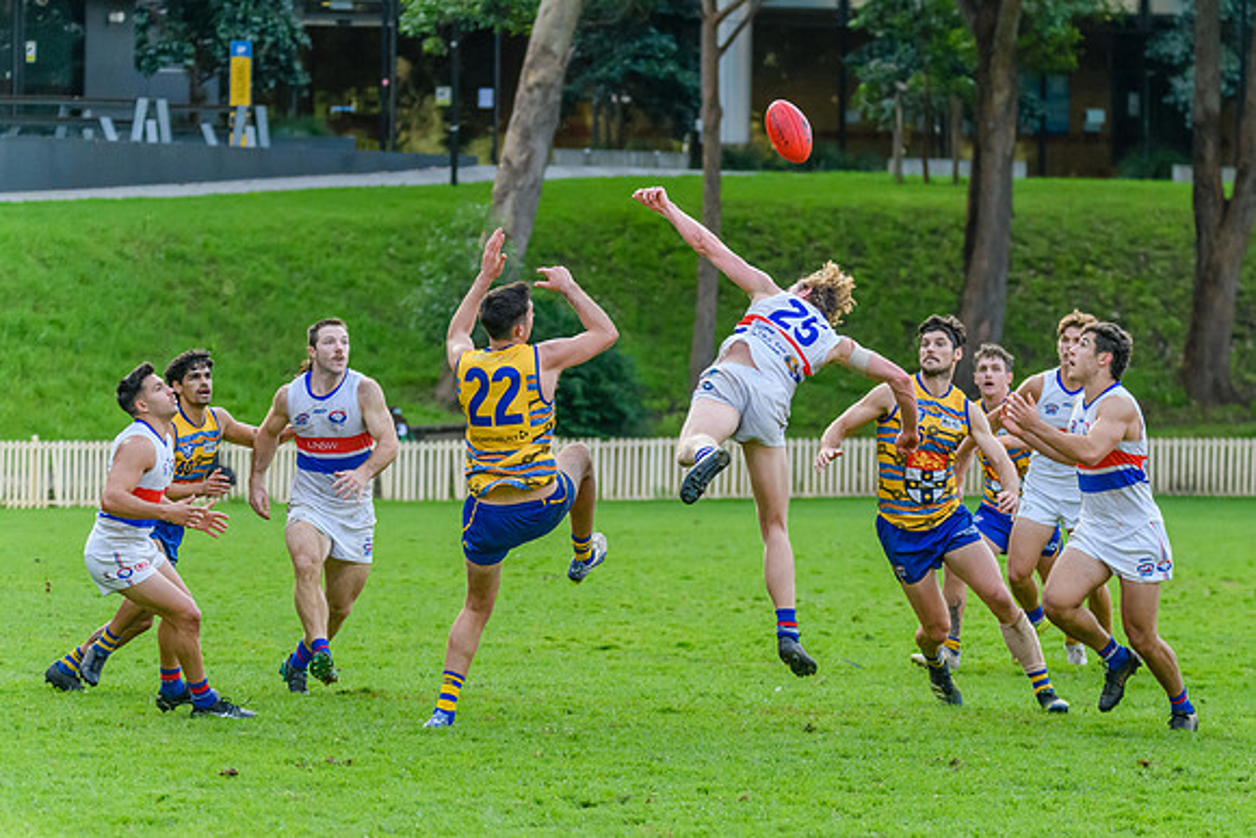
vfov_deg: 5.0
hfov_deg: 7.6
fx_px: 9513
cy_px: 385
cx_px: 790
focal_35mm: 273
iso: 3600
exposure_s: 1/1600
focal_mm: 200
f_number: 5.3
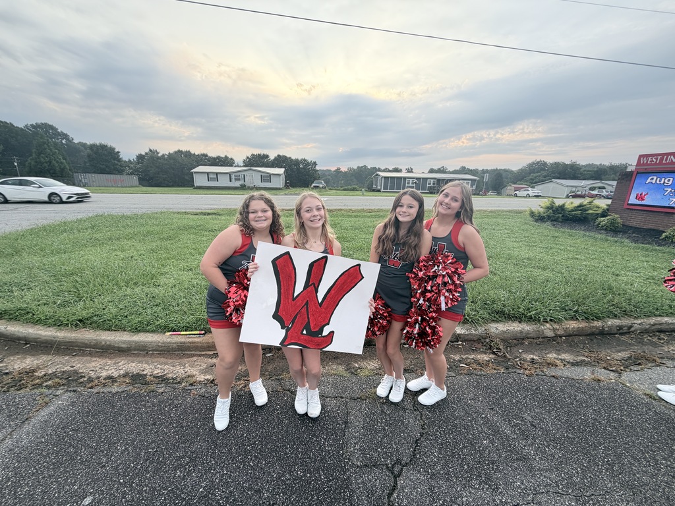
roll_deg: -2.6
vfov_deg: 85.7
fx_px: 273
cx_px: 338
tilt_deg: -14.7
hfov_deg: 102.1
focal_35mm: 14
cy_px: 253
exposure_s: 1/121
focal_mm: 2.22
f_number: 2.2
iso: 64
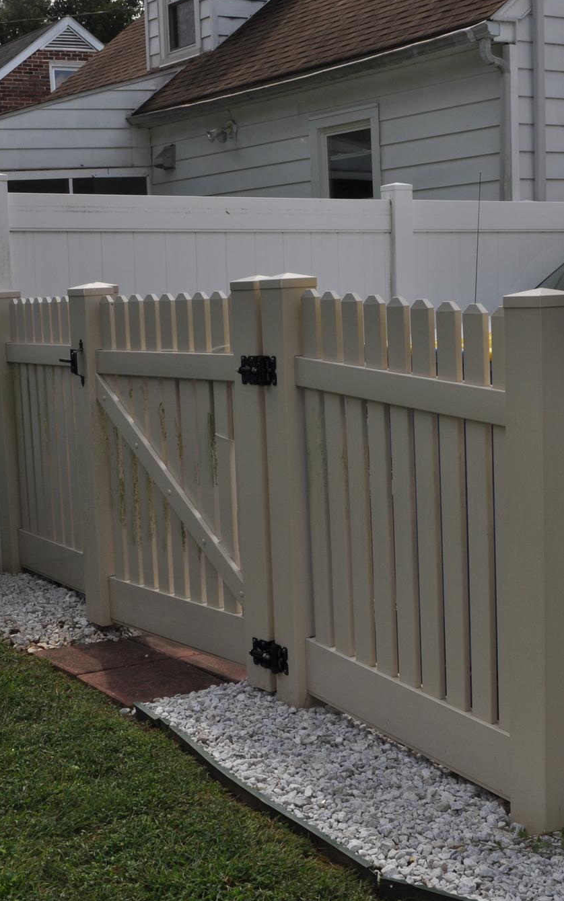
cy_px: 450
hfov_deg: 23.1
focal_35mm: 56
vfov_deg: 36.3
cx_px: 213
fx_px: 1377
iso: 200
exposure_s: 1/200
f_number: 16
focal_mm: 24
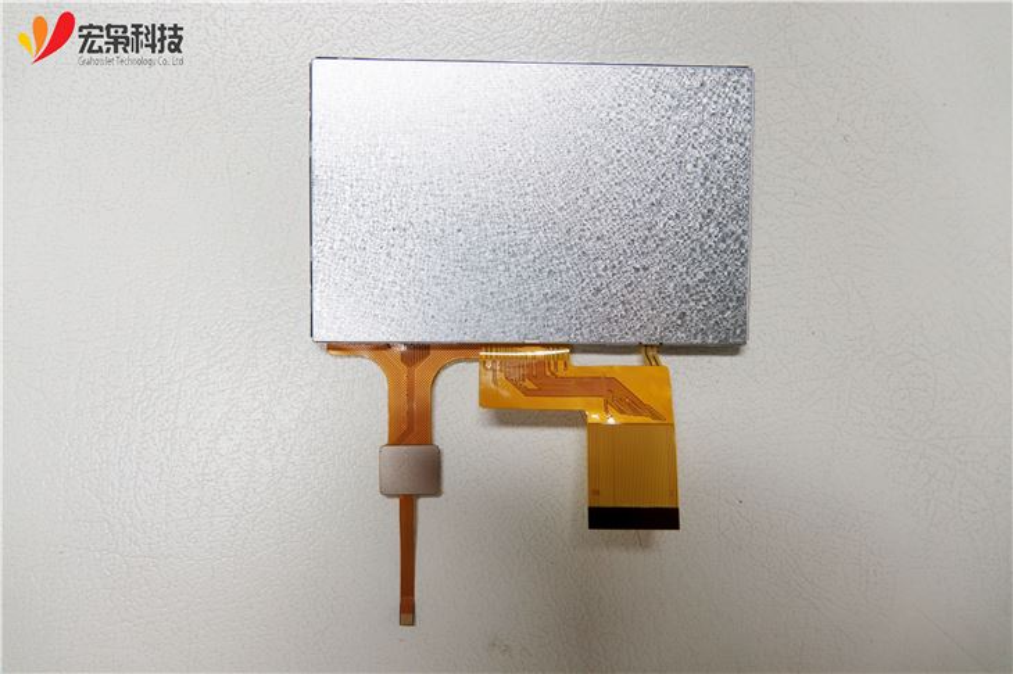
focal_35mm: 24
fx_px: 675
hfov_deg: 73.8
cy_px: 337
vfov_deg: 53.1
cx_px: 506
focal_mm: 8.84
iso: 100
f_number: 2.5
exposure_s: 1/50
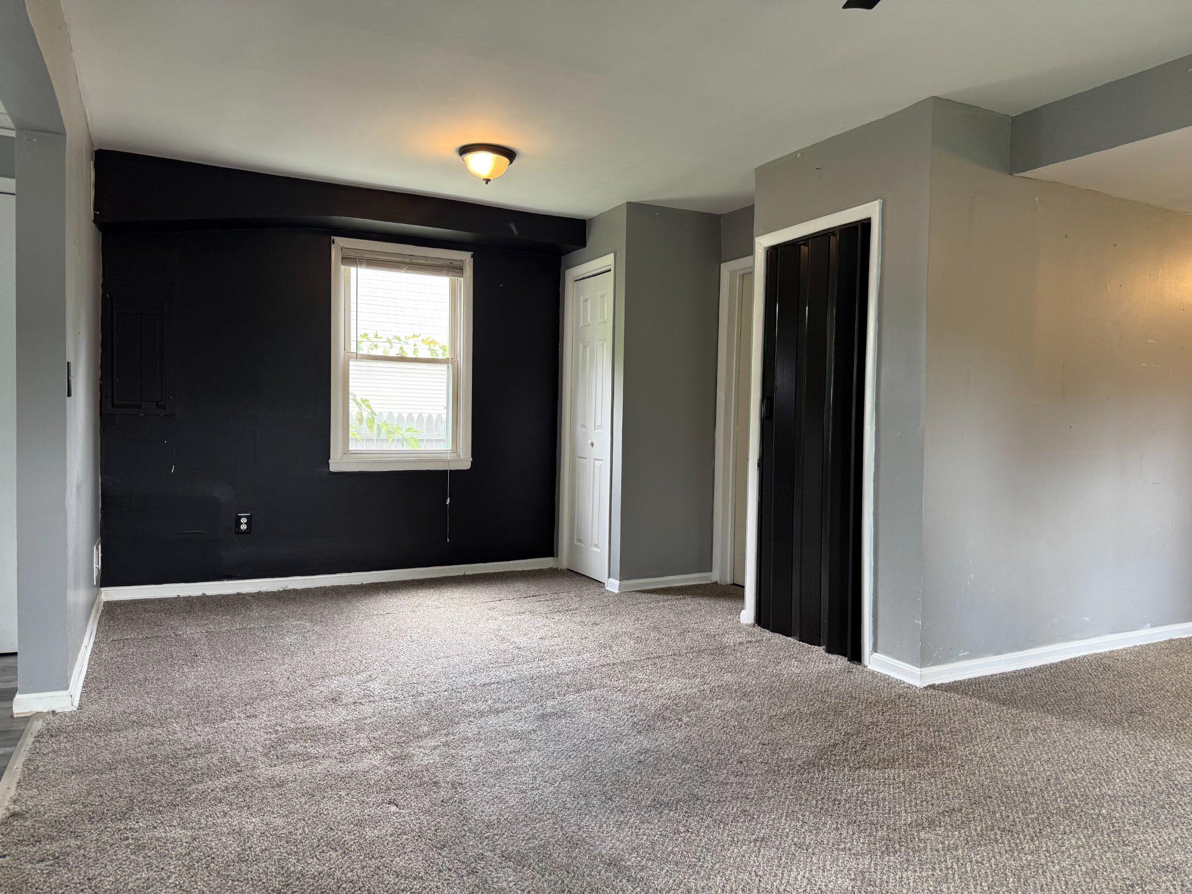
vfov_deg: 56.8
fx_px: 826
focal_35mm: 24
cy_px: 447
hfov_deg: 71.6
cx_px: 596
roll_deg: -0.9
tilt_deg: -0.7
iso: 125
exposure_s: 1/60
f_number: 1.78
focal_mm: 6.76
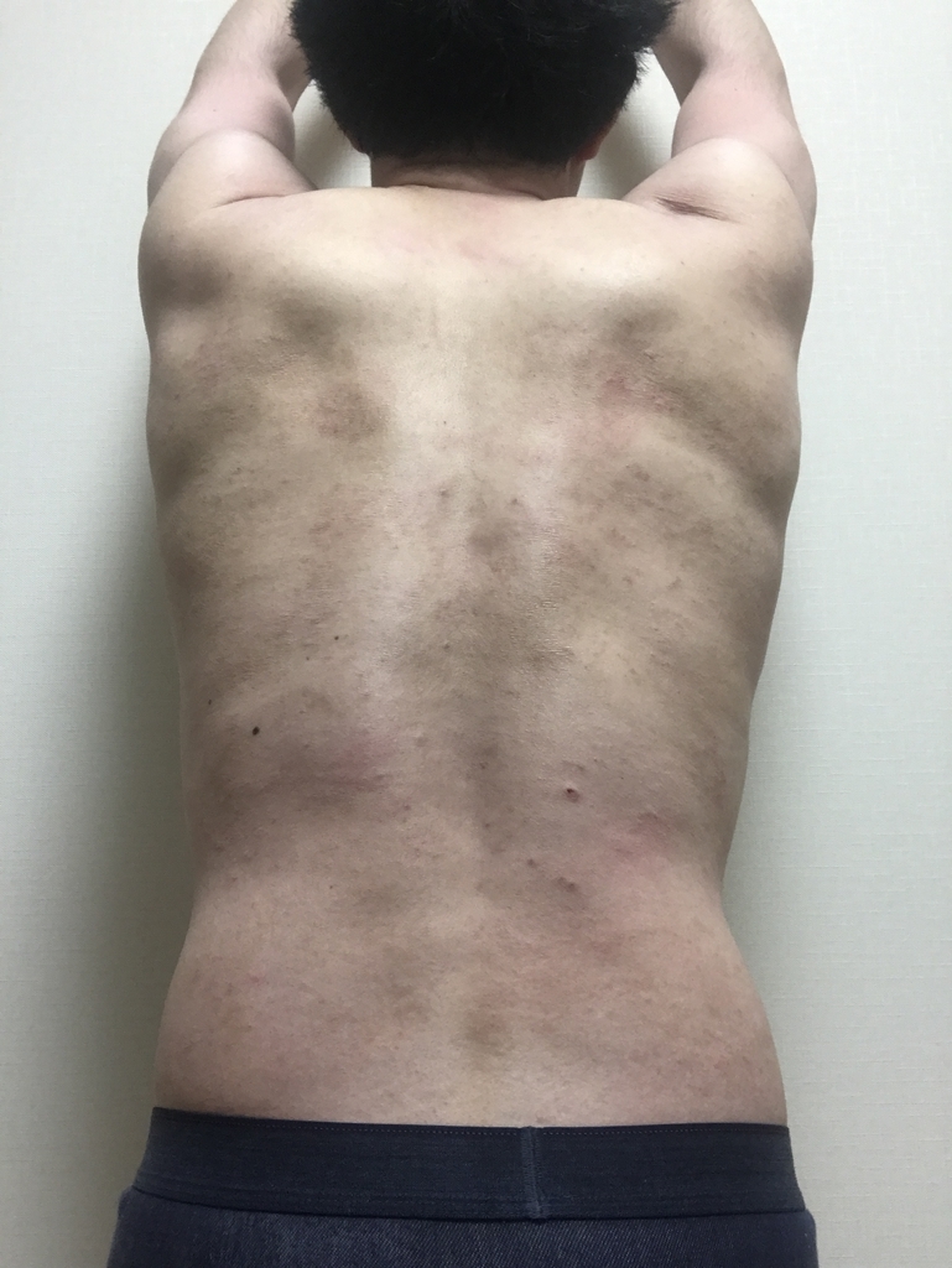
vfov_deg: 56.8
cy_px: 634
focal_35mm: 32
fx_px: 1172
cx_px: 476
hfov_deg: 44.2
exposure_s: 1/33
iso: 100
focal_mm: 2.87
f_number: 2.2
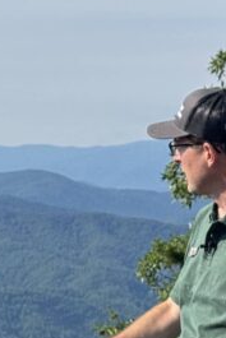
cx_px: -181
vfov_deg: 10.6
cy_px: 347
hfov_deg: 6.9
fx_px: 1815
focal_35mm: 193
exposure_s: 1/4310
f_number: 1.78
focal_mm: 6.76
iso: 64
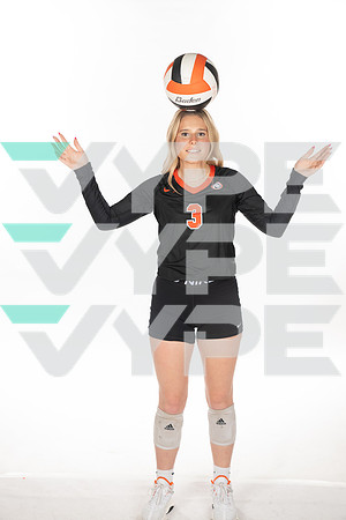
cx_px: 173
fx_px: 793
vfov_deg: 36.2
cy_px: 260
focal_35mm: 55
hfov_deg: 24.6
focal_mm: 55
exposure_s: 1/320
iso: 800
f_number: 8
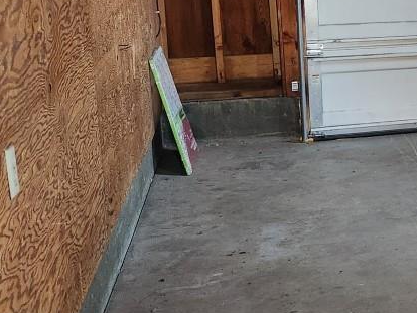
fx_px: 964
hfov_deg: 20.0
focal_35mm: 80
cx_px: 674
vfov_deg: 18.2
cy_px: 46
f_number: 1.8
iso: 500
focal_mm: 5.4
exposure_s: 1/120
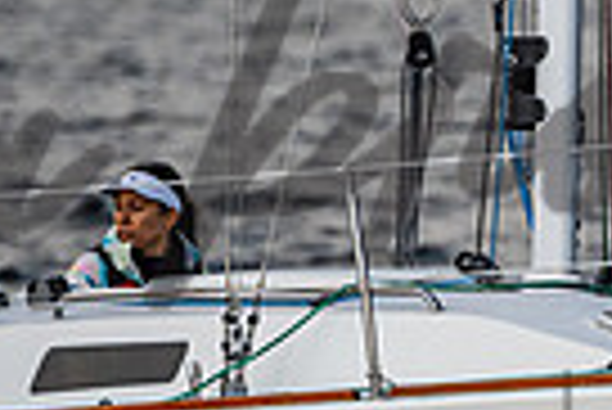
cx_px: 866
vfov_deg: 0.6
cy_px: 99
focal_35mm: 2159
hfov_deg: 1.0
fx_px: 36742
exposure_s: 1/2000
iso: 400
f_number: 5.6
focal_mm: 400
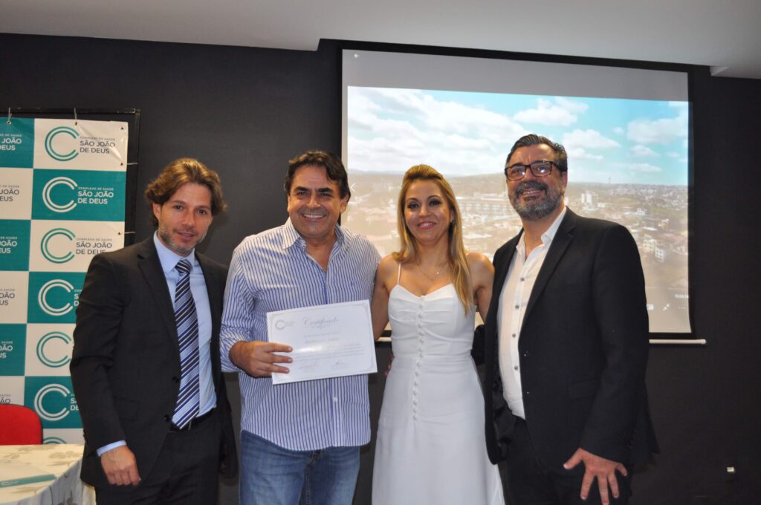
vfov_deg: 36.8
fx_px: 760
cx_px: 380
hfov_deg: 53.2
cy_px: 252
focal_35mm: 36
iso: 800
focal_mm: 24
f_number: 4
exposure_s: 1/60
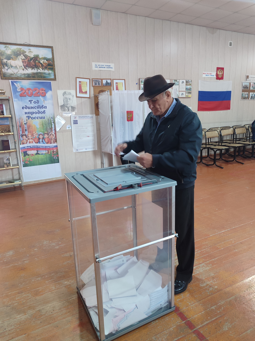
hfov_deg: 54.9
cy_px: 170
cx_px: 128
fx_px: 246
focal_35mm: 25
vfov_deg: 69.4
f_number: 1.89
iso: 1456
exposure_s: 1/20
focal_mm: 5.95
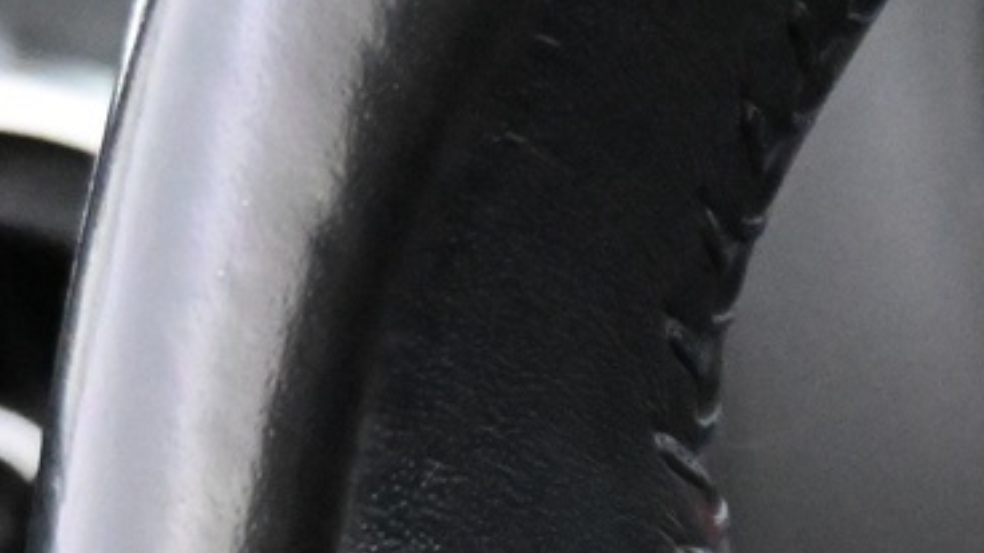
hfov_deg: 16.0
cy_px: 991
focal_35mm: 121
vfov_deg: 9.5
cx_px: 1524
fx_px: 3161
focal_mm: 17.5
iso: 10000
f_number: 3.5
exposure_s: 1/30
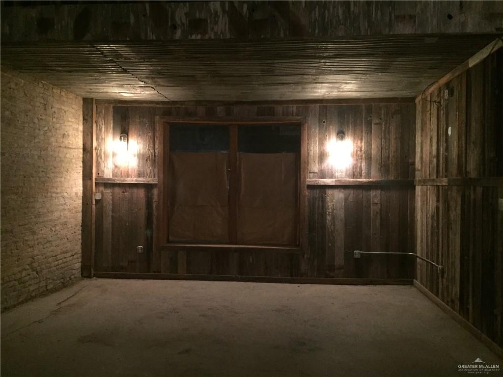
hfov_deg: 61.7
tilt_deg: -0.7
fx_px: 421
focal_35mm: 29
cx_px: 252
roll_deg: -1.7
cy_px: 188
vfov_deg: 48.2
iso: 400
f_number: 2.2
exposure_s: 1/15
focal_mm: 4.15
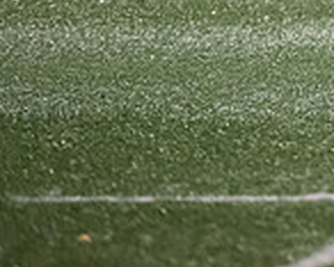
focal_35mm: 746
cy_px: -136
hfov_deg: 2.6
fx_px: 7379
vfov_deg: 2.1
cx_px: 647
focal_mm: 200
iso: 8000
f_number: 2.8
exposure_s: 1/1000
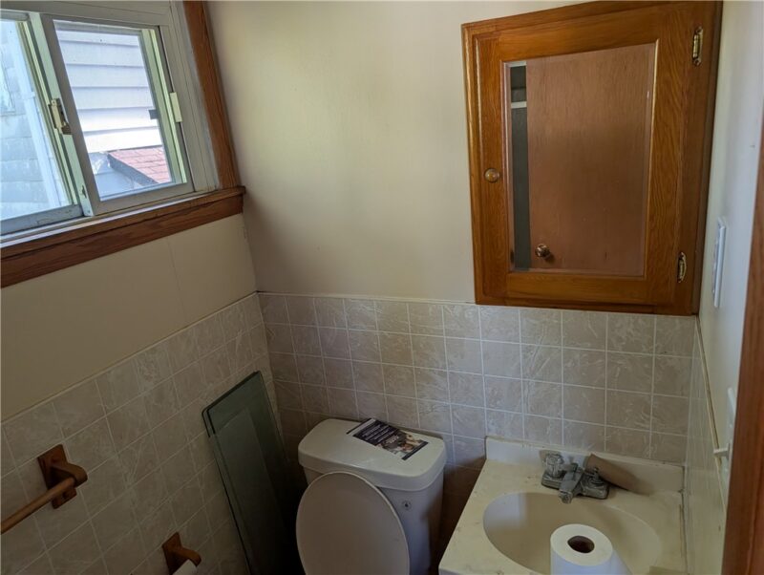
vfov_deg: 56.9
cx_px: 382
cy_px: 288
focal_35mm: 24
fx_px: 530
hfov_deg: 71.5
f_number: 1.68
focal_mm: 6.9
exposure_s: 1/325
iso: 144
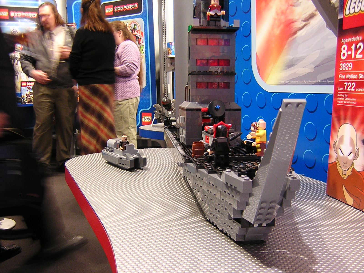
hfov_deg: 51.4
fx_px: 379
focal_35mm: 36
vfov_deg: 39.7
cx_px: 182
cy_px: 136
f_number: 2.6
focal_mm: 4.7
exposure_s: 1/3.4
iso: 237
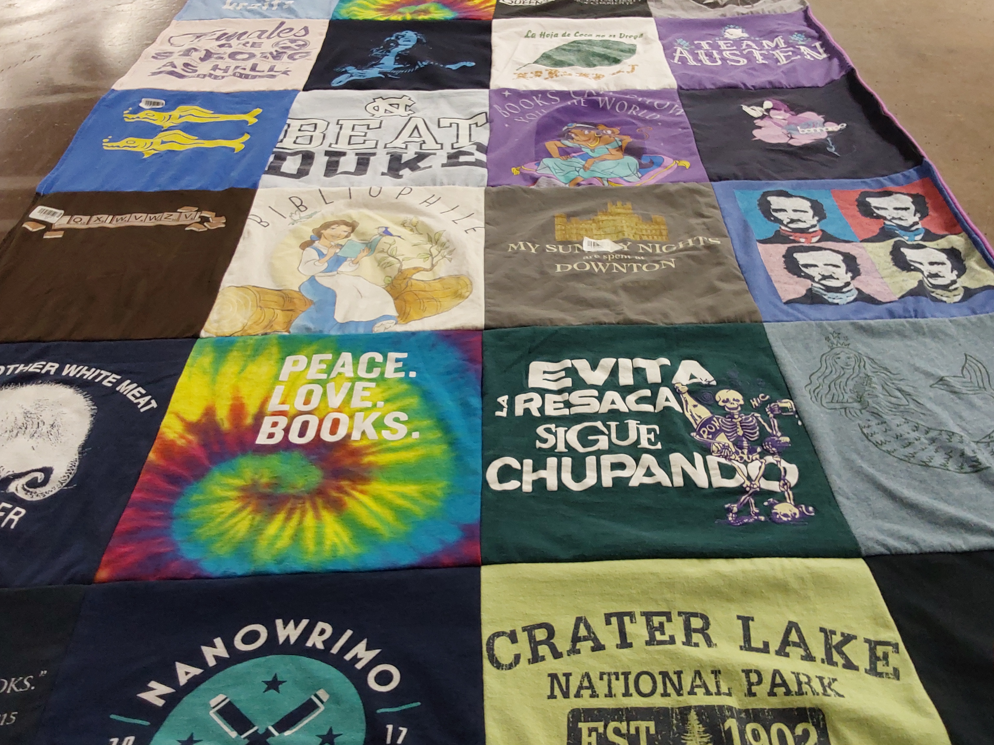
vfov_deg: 46.8
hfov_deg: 59.9
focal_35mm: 30
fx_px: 862
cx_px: 524
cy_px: 375
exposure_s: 1/60
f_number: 1.9
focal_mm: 2.91
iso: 100
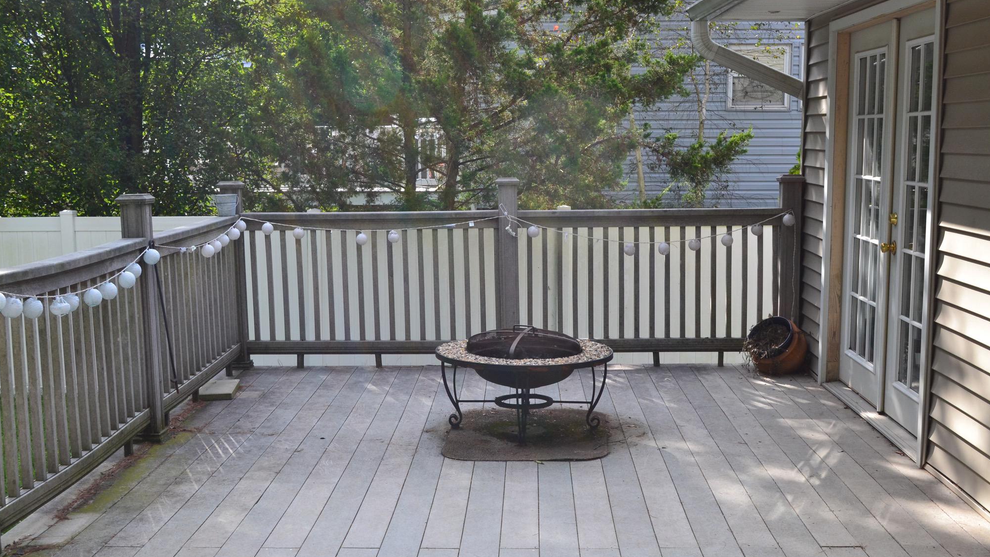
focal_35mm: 47
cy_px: 300
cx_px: 490
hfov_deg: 44.1
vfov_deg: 25.7
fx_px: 1222
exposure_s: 1/200
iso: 400
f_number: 10
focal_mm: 29
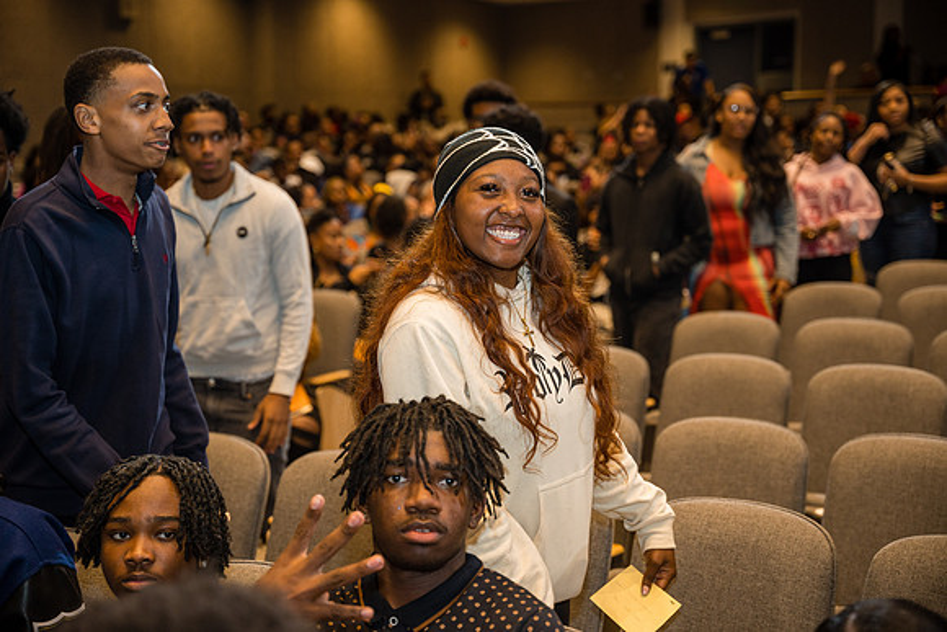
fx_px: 1534
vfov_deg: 23.3
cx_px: 474
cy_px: 316
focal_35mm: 58
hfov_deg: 34.3
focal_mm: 58.3
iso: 640
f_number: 2.8
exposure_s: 1/250
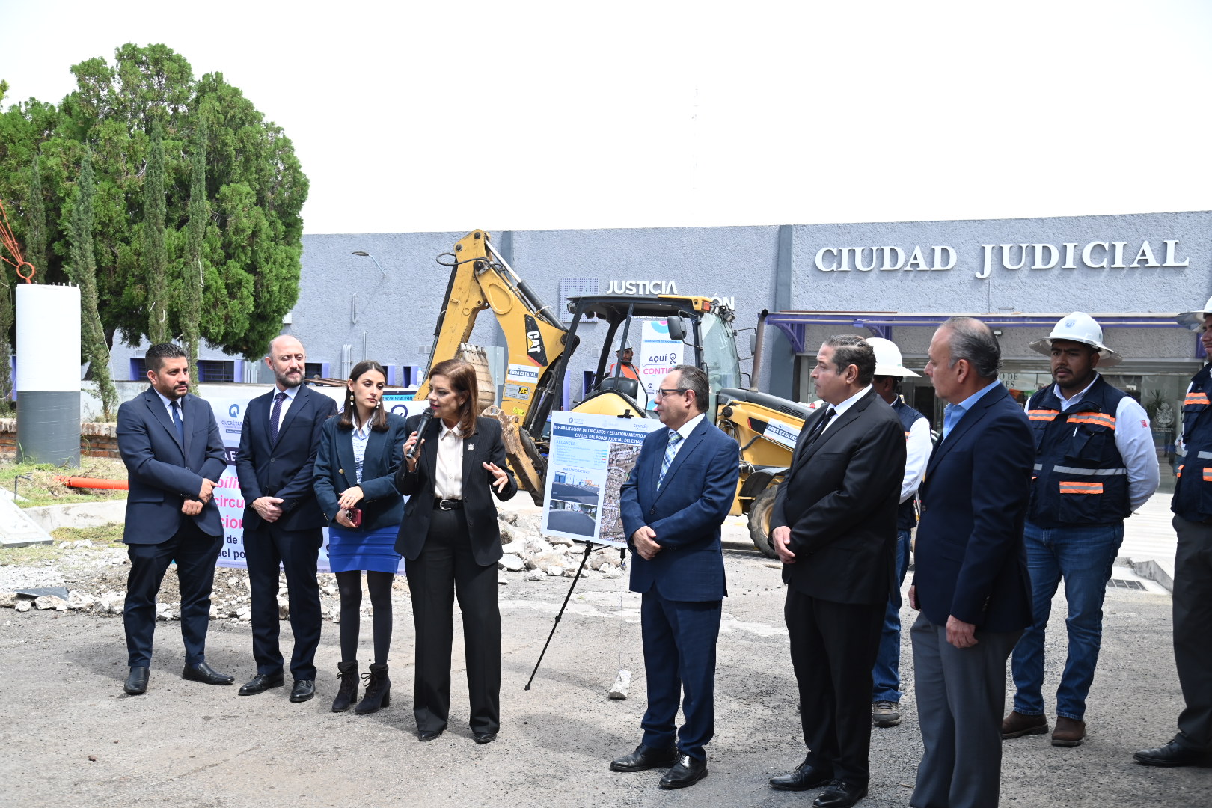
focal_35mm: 38
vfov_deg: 35.1
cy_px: 404
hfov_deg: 50.7
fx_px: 1279
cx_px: 606
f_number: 5.6
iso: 320
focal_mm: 38
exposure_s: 1/400
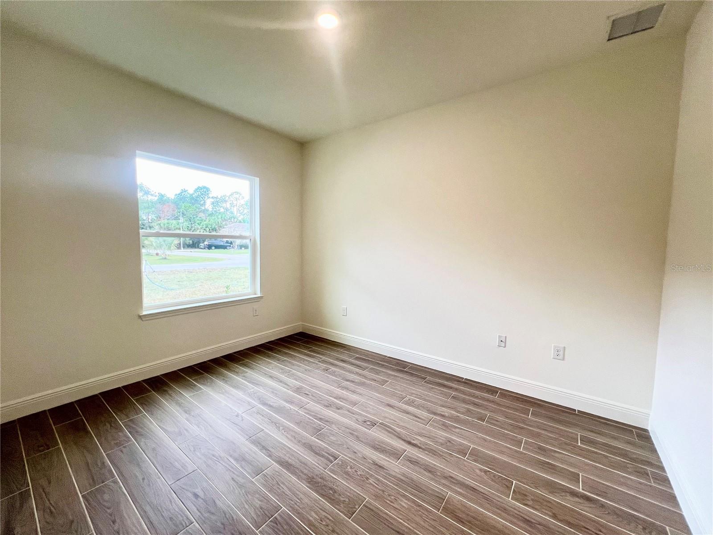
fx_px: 268
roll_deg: -0.7
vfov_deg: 89.9
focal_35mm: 13
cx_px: 356
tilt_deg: -5.4
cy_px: 268
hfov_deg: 106.2
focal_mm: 1.57
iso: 100
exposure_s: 1/120
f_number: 1.8
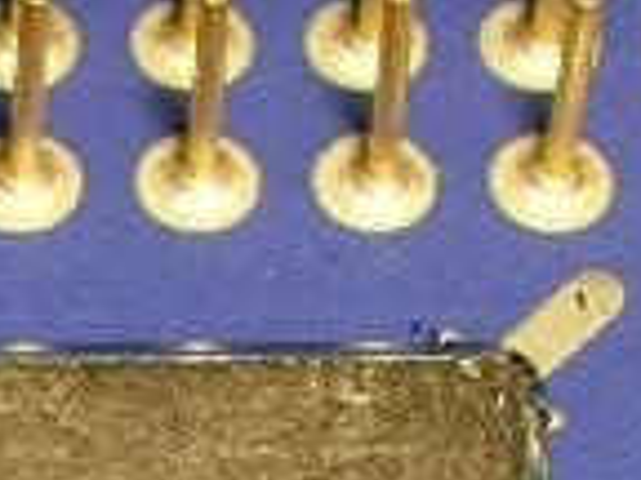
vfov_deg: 5.7
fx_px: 4722
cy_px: 867
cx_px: -18
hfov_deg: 7.7
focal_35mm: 255
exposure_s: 1/60.1
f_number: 5.4
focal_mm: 7.7
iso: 50
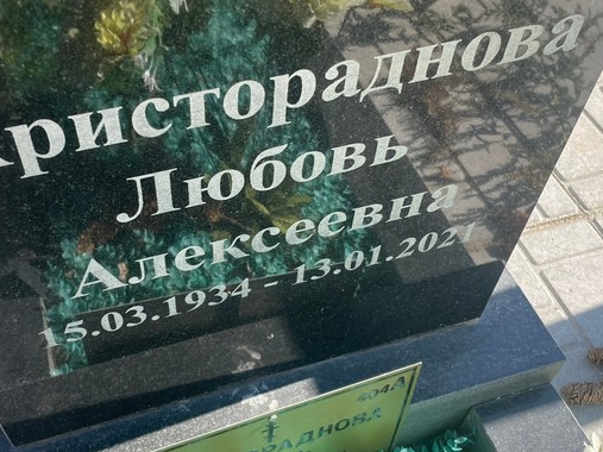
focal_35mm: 41
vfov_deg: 35.1
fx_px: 714
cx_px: 249
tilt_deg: -51.1
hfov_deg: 45.6
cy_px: 231
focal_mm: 4.2
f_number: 1.6
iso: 32
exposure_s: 1/963
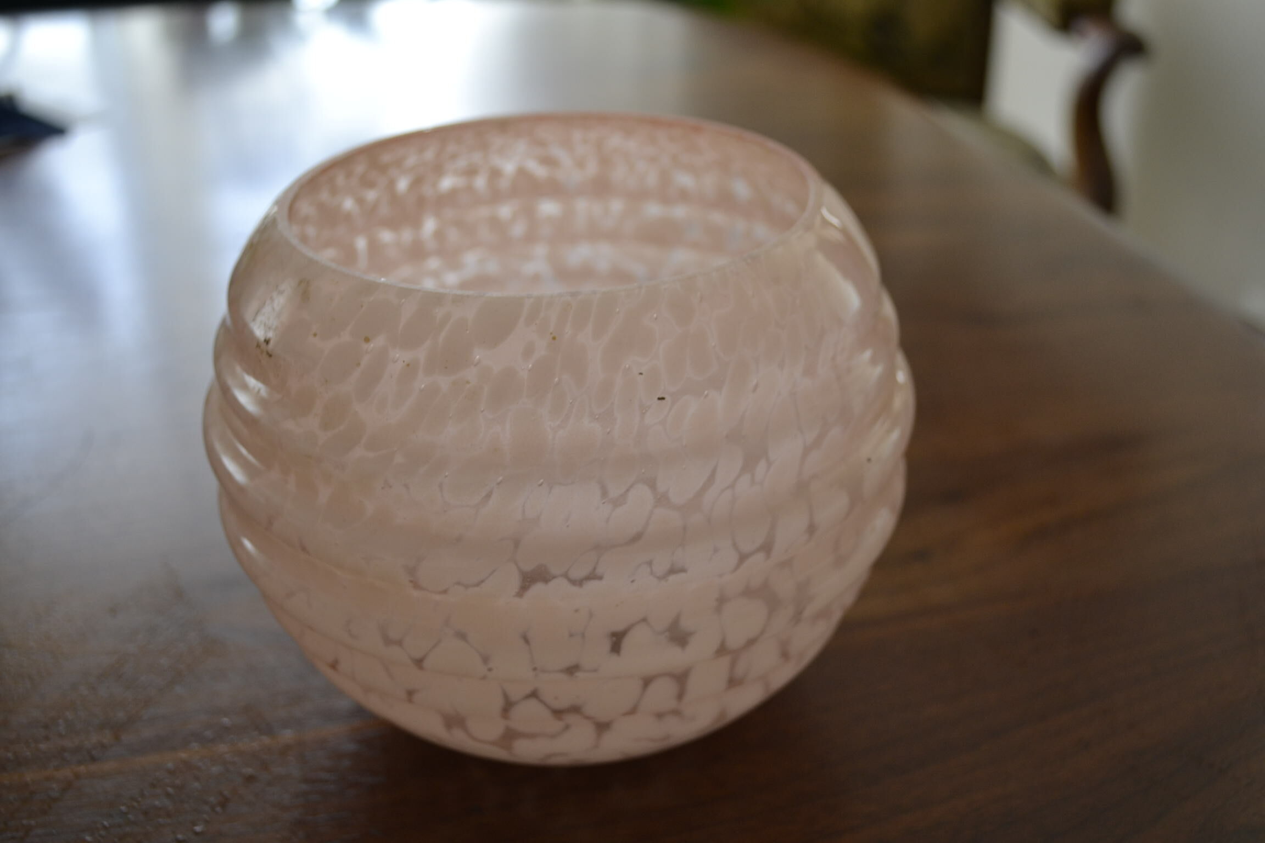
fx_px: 1370
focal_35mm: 39
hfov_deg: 49.6
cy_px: 422
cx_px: 632
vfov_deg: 34.2
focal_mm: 26
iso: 450
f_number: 4.2
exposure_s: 1/60
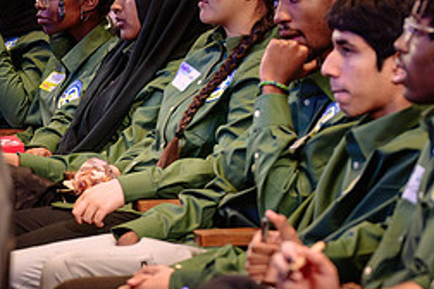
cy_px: 266
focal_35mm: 225
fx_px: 2712
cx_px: 350
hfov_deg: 9.1
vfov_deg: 6.1
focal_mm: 70
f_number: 2.8
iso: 1000
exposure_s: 1/25
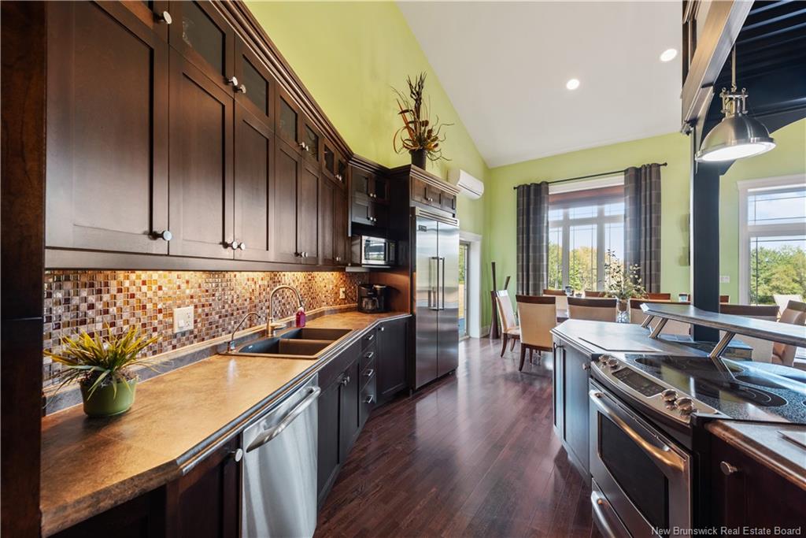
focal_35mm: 14
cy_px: 269
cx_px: 403
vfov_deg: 81.2
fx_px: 313
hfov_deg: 104.2
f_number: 8
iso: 400
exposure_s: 1/15
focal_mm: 14
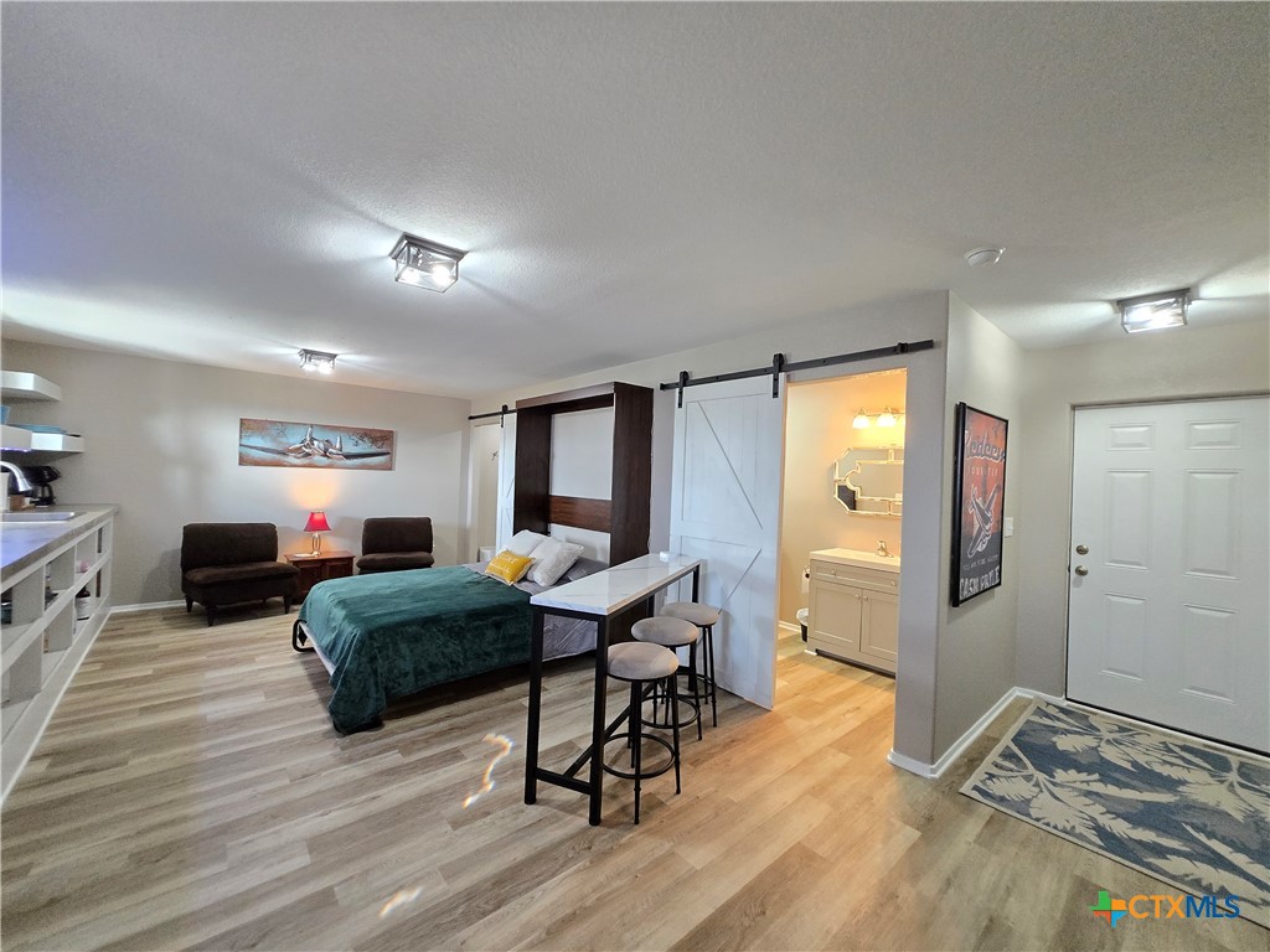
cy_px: 476
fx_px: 477
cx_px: 635
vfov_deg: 89.9
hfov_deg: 106.2
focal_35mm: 13
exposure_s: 1/60
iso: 400
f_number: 2.2
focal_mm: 1.7
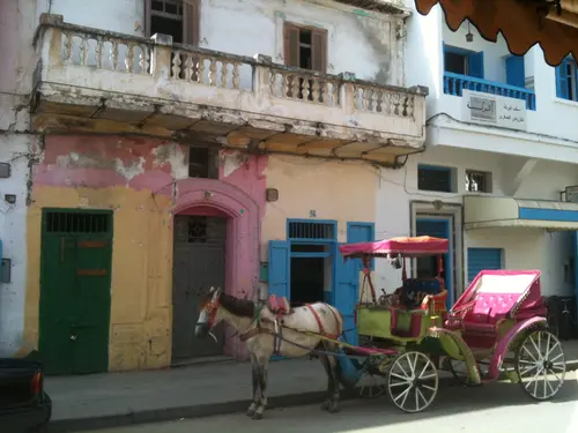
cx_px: 289
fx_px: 584
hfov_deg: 52.6
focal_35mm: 35
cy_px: 216
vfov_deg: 40.7
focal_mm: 3.85
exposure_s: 1/695
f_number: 2.8
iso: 64
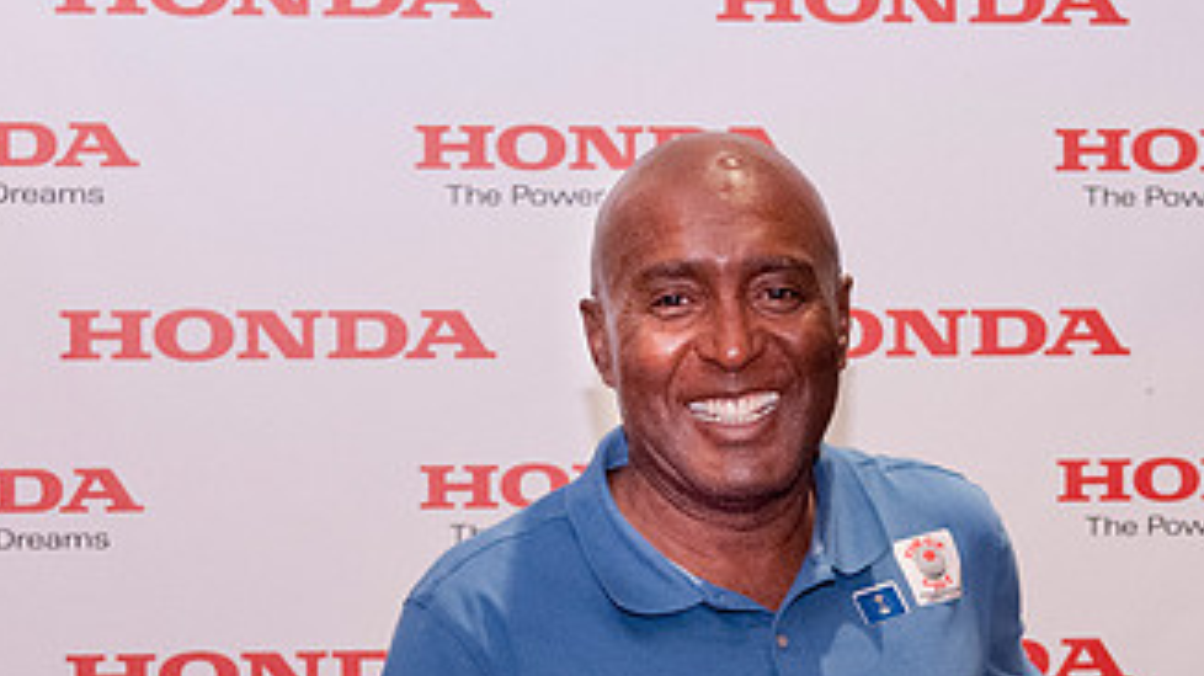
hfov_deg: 20.3
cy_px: 562
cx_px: 772
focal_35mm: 105
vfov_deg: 11.5
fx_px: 3351
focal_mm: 32
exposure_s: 1/100
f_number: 4
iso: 1250
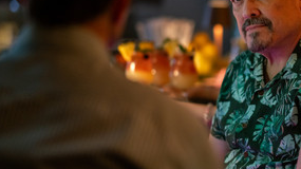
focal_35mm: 156
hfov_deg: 13.7
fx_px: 1245
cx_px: 262
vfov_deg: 7.8
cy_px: 67
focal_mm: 85
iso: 1250
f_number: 1.4
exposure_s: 1/200
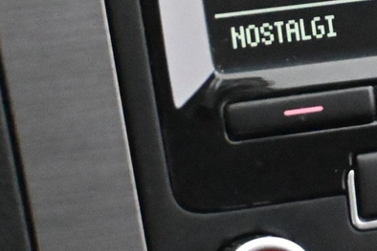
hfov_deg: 9.0
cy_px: -78
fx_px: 2326
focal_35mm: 222
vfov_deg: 6.1
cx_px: 602
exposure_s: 1/50
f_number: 5.3
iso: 12800
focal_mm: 36
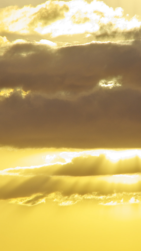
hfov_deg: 3.3
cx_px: 87
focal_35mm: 372
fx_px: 2475
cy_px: 110
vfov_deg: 5.8
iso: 100
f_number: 9.5
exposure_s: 1/500
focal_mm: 135
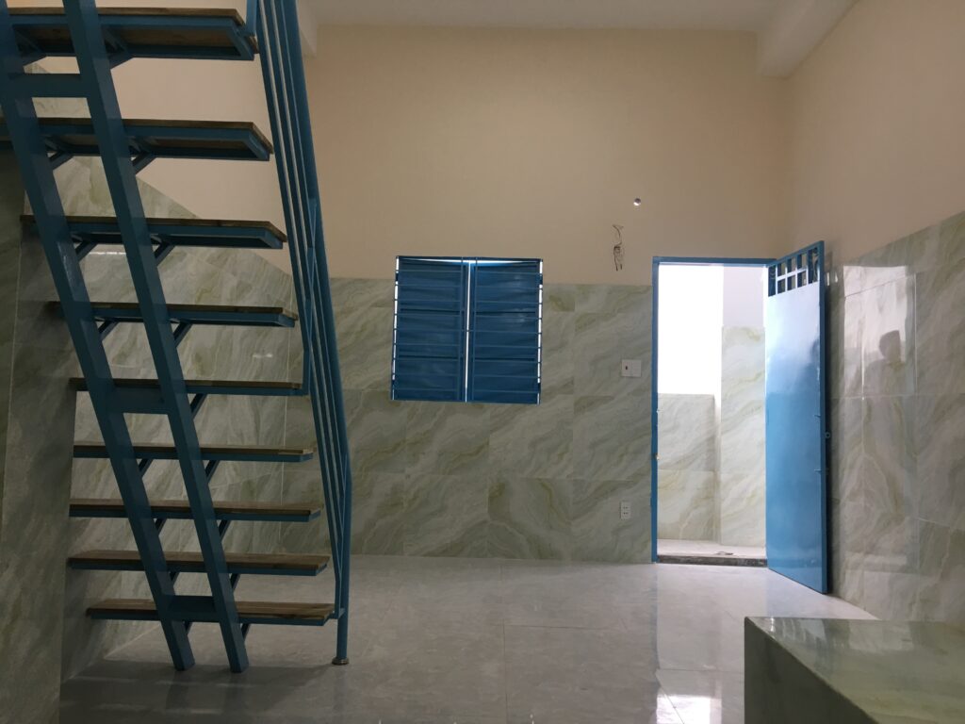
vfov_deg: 48.2
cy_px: 362
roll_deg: -1.9
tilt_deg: +4.0
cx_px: 482
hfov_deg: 61.7
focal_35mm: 29
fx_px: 808
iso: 32
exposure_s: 1/17
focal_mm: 4.15
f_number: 2.2
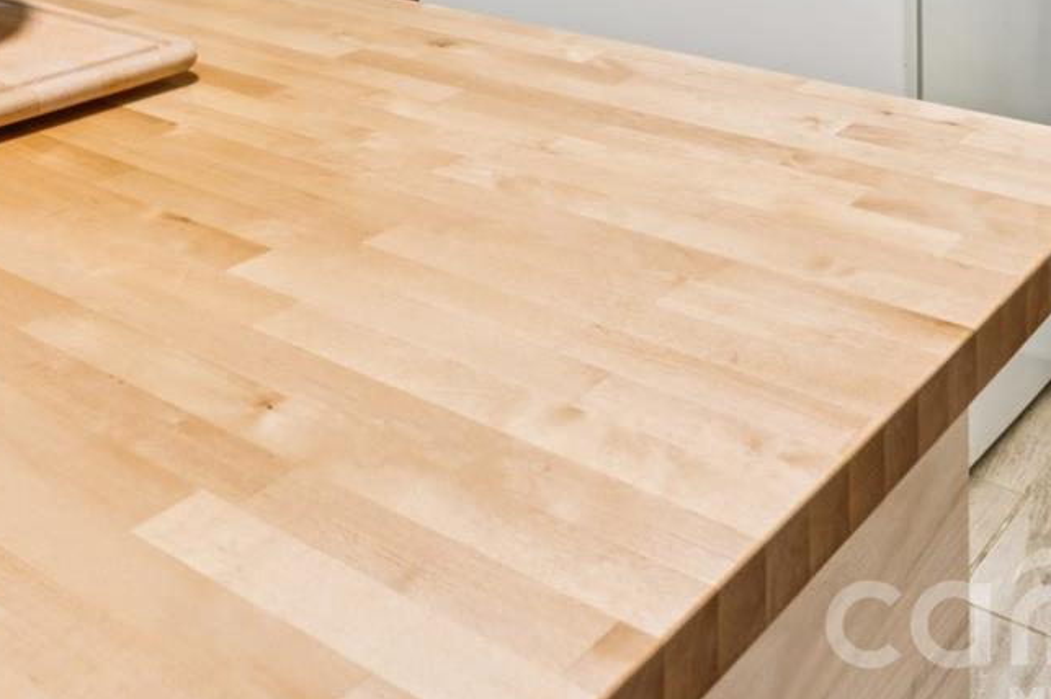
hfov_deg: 36.4
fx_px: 1507
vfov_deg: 21.6
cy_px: -367
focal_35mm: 52
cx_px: 136
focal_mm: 16.2
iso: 200
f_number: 13
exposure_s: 1/1.67
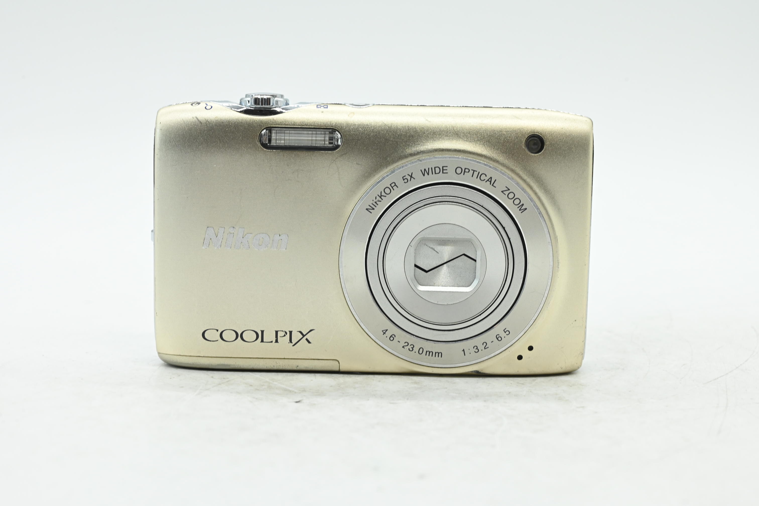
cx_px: 380
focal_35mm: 50
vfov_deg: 27.0
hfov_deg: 39.6
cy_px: 253
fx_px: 1054
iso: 2000
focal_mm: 50
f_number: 16
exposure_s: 1/125
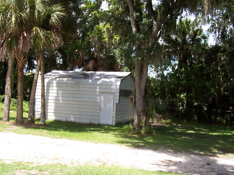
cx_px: 114
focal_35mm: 43
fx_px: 291
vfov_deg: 33.6
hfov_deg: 43.8
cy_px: 96
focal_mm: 6.3
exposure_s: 1/500
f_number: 2.8
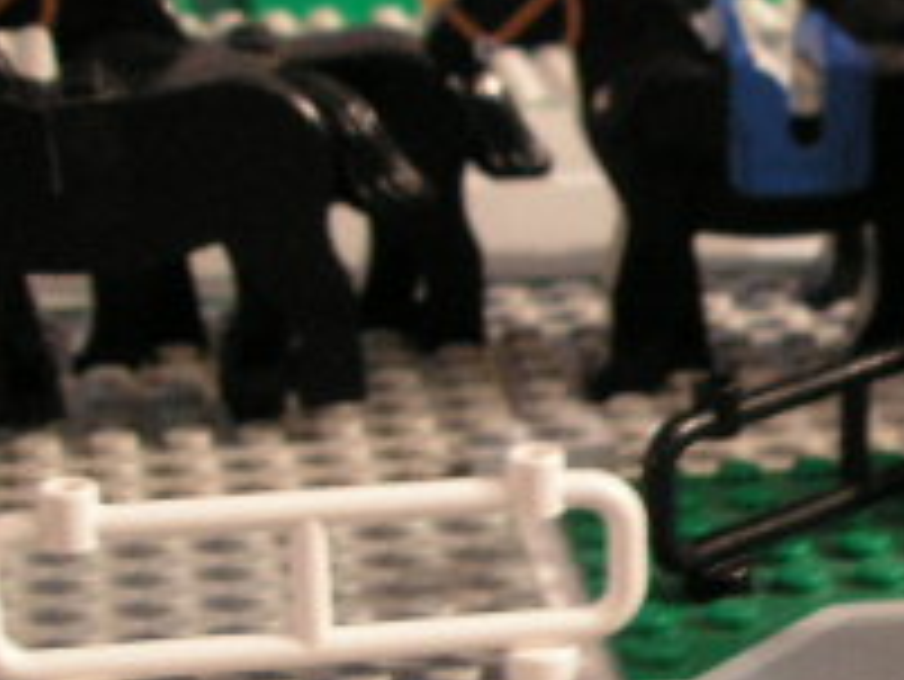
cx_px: 1358
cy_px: 419
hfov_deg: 15.1
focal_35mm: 121
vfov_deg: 12.3
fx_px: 3162
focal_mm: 6.3
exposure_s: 1/15
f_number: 3.3
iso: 100
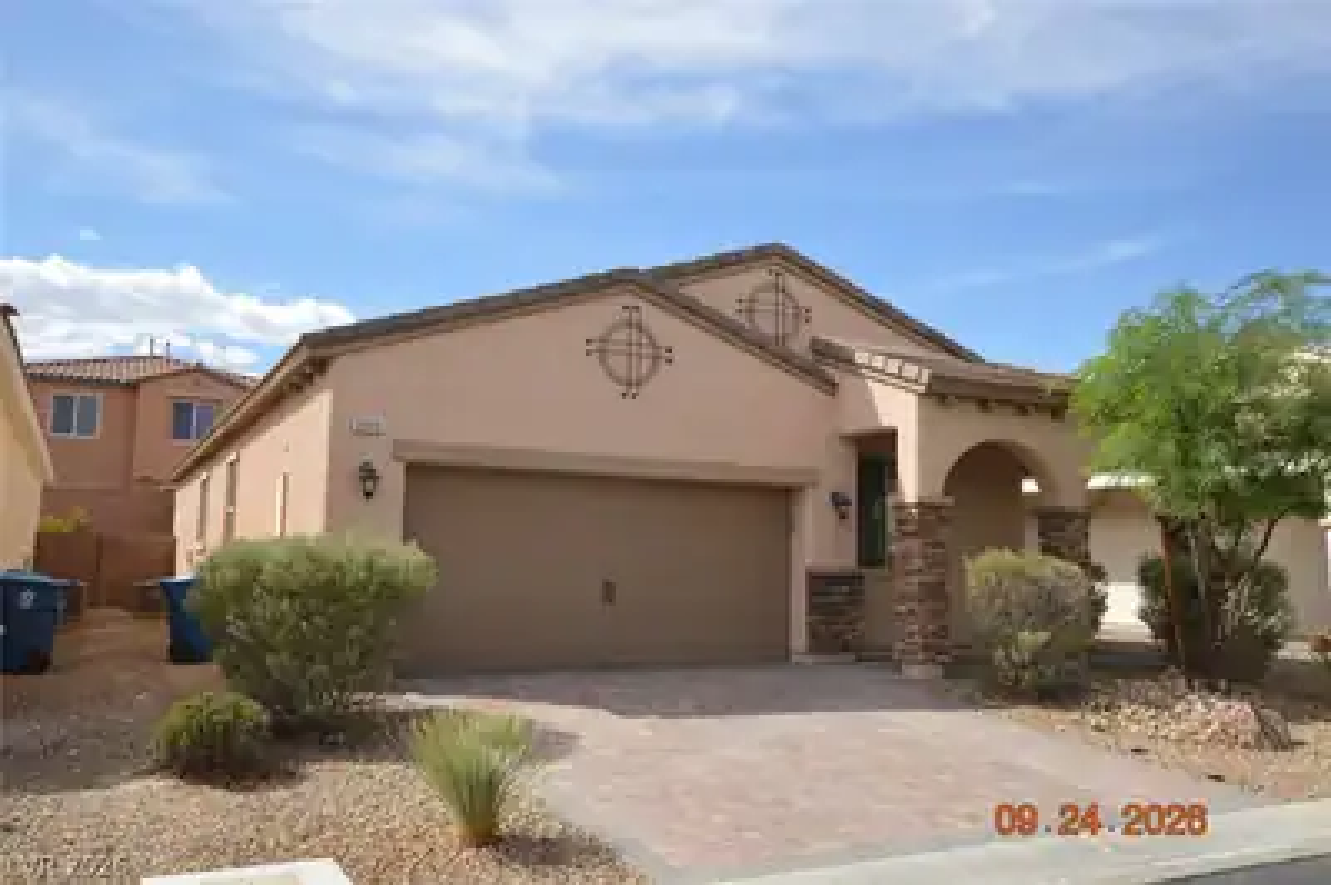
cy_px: 442
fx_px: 1108
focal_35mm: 30
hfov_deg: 62.0
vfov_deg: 43.5
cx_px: 666
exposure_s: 1/200
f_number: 9
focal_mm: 20
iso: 100
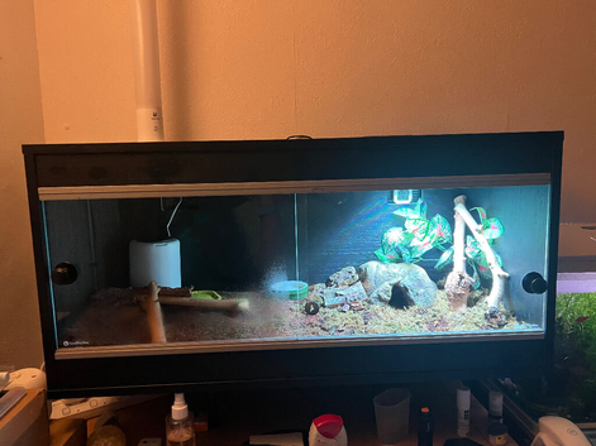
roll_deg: +0.6
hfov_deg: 67.3
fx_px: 448
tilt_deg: -7.2
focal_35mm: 26
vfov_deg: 53.0
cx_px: 298
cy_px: 223
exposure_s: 1/56
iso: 500
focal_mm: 5.7
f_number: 1.5
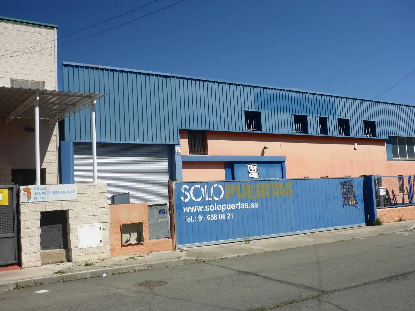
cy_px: 156
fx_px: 432
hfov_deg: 51.4
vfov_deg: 39.7
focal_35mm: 36
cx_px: 208
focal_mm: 6.4
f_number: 3.9
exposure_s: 1/1300
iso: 100
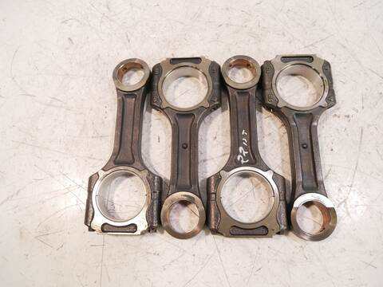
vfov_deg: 56.8
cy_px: 144
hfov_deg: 71.6
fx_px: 266
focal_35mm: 24
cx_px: 192
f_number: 3.5
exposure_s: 1/125
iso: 1250
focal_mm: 12
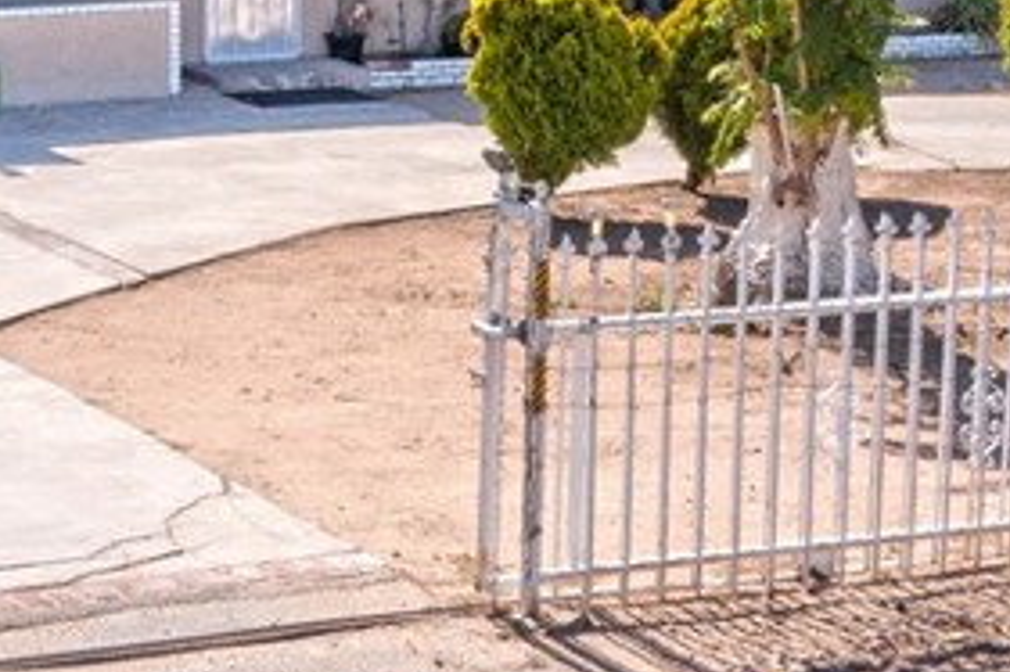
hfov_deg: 19.6
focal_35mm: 102
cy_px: -4
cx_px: 50
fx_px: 2860
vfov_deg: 13.2
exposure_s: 1/400
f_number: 6.3
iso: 100
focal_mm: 10.26
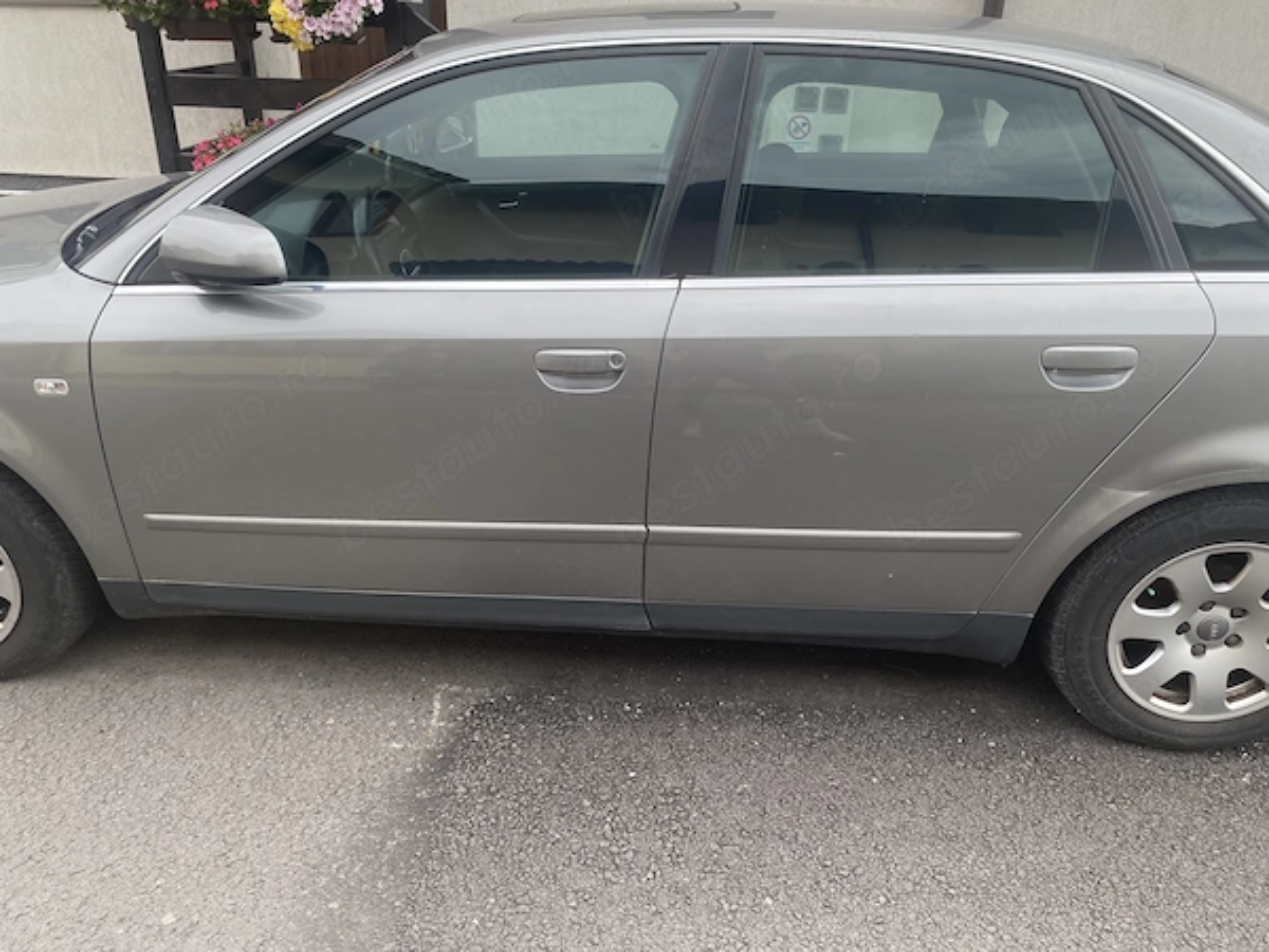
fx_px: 953
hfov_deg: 67.3
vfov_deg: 53.1
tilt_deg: -26.1
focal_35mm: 26
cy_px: 476
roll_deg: -1.3
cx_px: 634
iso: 32
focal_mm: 4.25
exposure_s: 1/171
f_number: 1.8
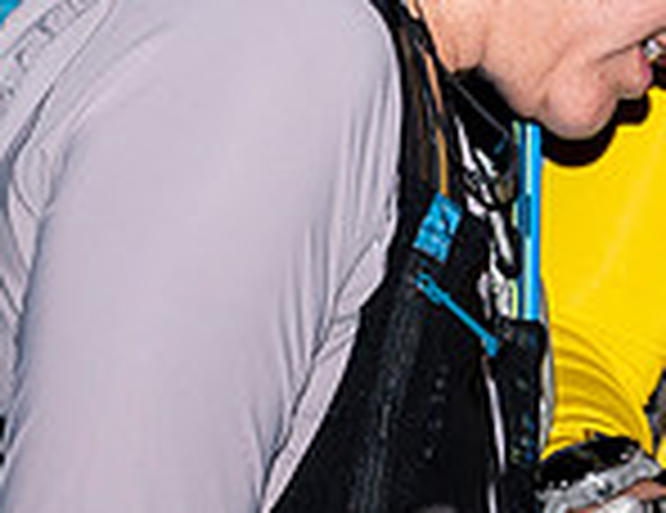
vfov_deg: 4.0
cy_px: 153
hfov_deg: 5.1
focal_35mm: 381
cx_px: 925
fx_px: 7402
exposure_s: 1/200
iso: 320
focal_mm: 67
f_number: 4
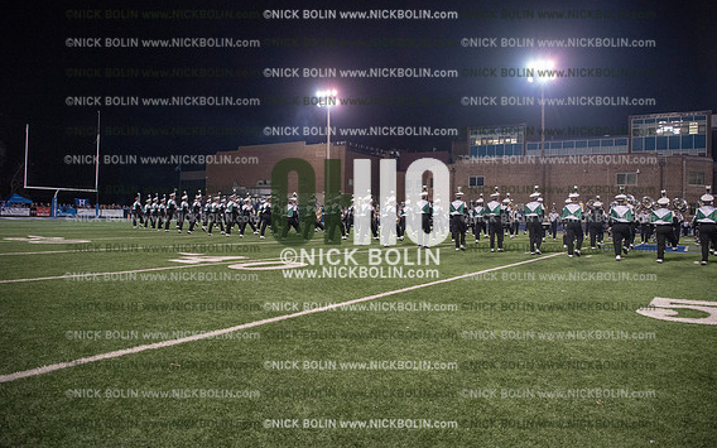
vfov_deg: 49.3
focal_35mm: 25
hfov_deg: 72.5
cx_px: 360
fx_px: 489
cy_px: 219
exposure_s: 1/500
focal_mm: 24
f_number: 3.2
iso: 3200
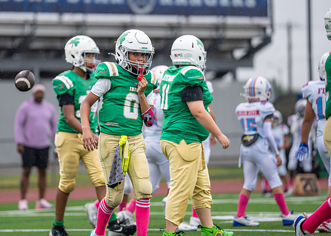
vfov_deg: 5.7
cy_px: 93
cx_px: 115
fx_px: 2378
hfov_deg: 8.0
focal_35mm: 253
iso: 400
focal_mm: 197
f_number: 2.8
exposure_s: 1/1000
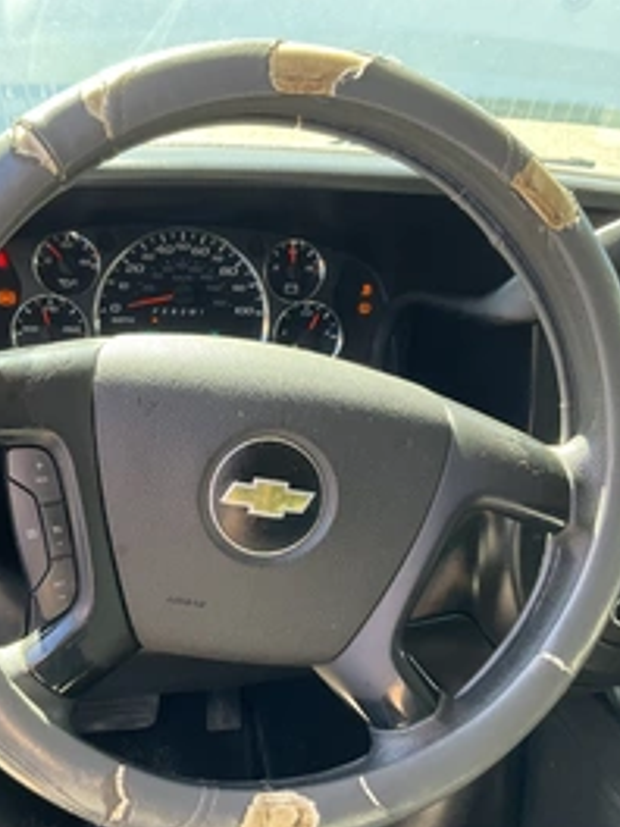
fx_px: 1051
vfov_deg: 42.9
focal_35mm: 44
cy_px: 467
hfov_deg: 32.7
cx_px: 219
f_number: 1.8
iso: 64
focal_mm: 3
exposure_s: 1/122
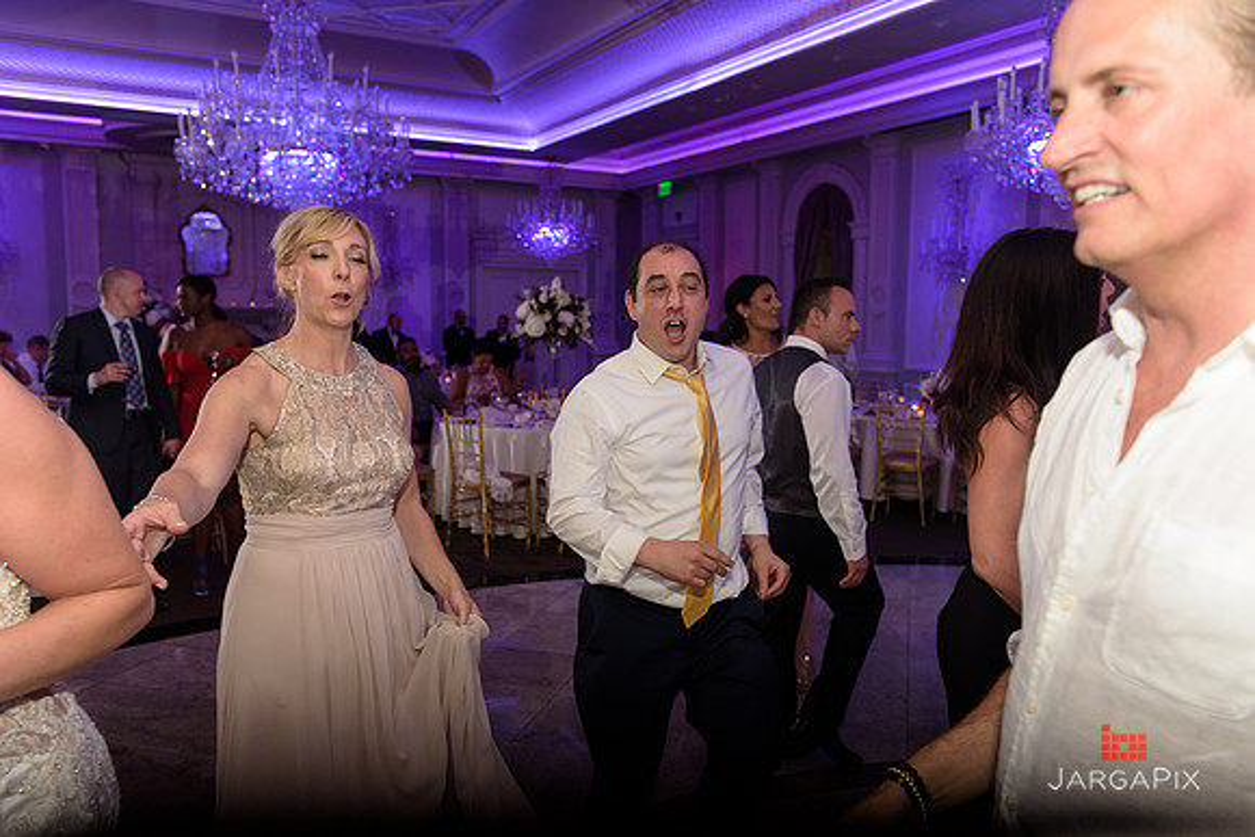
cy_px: 418
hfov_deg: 65.5
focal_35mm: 28
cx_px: 628
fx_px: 976
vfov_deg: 46.4
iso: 1600
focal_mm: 28
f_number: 3.2
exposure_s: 1/125
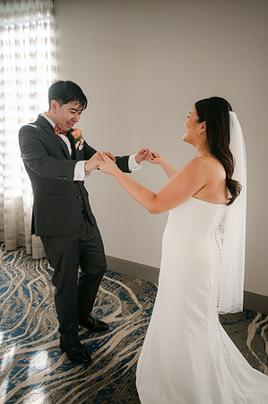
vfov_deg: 65.5
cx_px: 134
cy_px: 202
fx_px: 313
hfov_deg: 46.3
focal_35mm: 28
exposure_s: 1/250
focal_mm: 28
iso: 160
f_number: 2.8
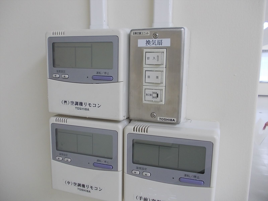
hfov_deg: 63.4
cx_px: 134
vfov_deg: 49.7
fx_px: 217
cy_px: 100
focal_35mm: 28
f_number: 2.7
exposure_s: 1/30
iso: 80
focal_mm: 4
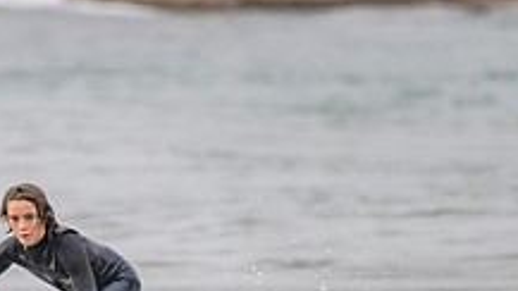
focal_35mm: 1720
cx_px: 56
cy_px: 370
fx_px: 23622
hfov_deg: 1.3
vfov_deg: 0.7
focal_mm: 500
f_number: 5.6
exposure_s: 1/800
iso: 400
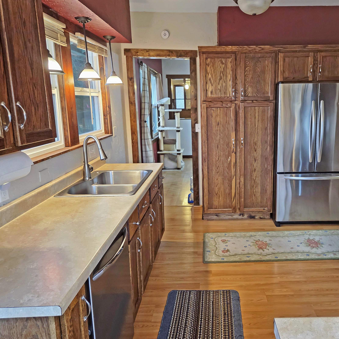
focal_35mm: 28
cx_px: 222
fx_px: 310
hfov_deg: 56.3
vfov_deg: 57.3
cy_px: 166
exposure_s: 1/120
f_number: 1.8
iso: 400
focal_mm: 5.4
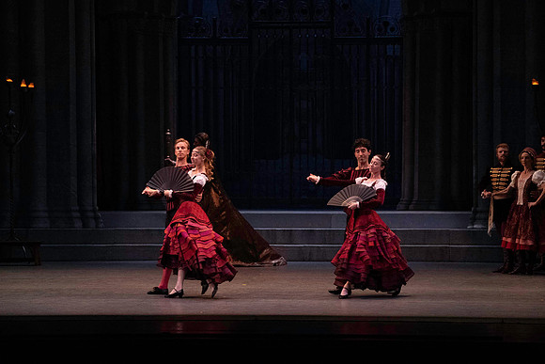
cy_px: 182
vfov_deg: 9.4
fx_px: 2211
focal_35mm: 146
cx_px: 272
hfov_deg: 14.1
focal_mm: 146
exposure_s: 1/400
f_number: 7.1
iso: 12800
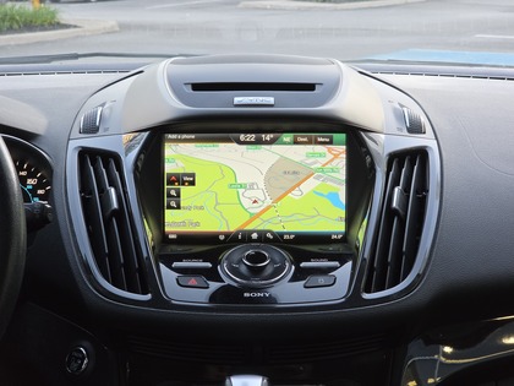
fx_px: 1025
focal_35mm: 69
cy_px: 193
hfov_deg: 28.2
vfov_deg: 21.3
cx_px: 257
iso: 125
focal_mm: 7
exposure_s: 1/120
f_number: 2.4
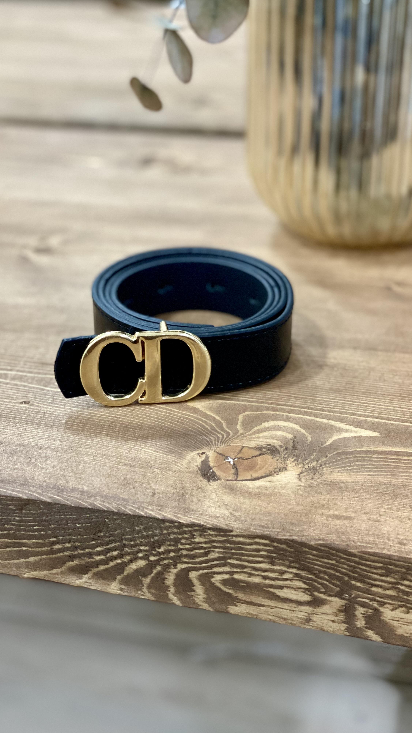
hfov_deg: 21.1
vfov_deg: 36.6
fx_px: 1107
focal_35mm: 57
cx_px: 192
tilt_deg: -28.5
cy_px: 366
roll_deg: +1.7
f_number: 2
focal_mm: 6
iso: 250
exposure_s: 1/33
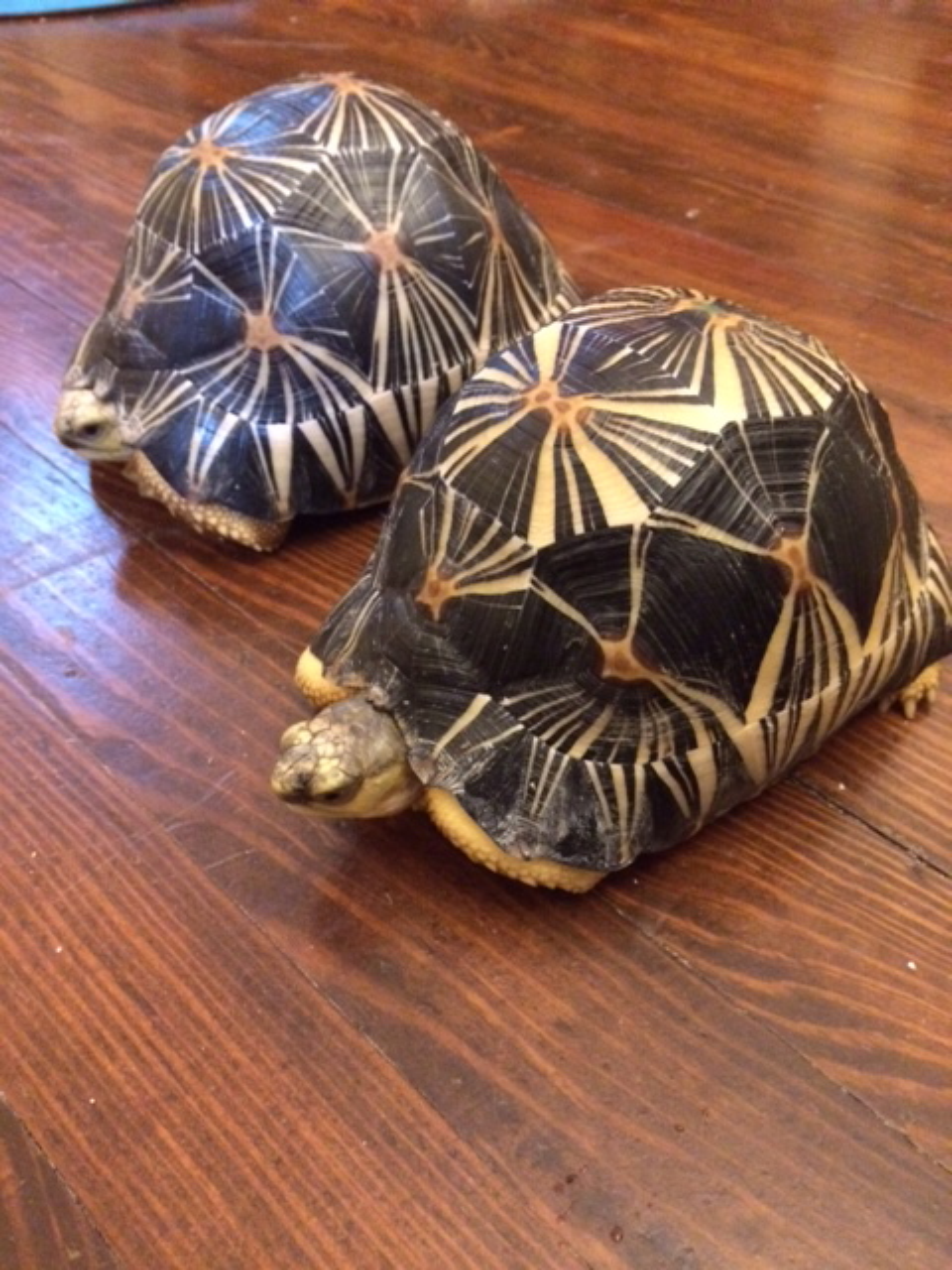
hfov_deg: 48.2
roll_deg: +4.2
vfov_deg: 61.7
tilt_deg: -44.8
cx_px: 476
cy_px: 635
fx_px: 1063
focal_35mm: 29
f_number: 2.2
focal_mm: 4.15
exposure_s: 1/15
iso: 400
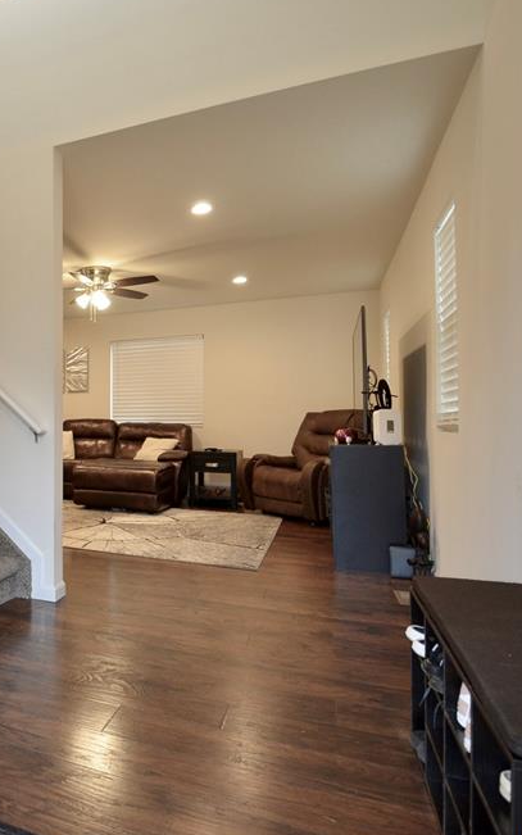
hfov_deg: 43.7
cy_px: 418
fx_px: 546
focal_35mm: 24
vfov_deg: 74.8
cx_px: 0
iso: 800
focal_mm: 10
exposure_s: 1/50
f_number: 3.5
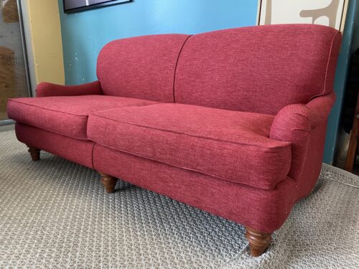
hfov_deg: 67.3
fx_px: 270
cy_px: 134
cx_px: 180
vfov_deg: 53.1
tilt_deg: -14.6
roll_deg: -0.3
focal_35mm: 26
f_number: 1.8
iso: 125
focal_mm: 4.25
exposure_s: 1/60
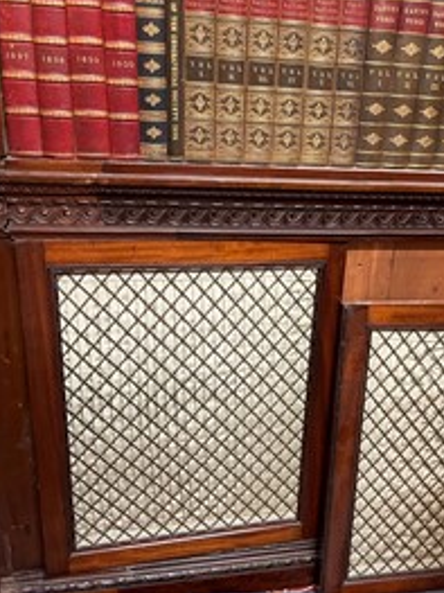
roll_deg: -5.1
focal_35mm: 38
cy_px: 349
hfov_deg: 37.3
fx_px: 650
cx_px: 295
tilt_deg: -23.3
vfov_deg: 48.8
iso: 320
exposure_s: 1/50
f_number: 1.6
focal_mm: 5.1
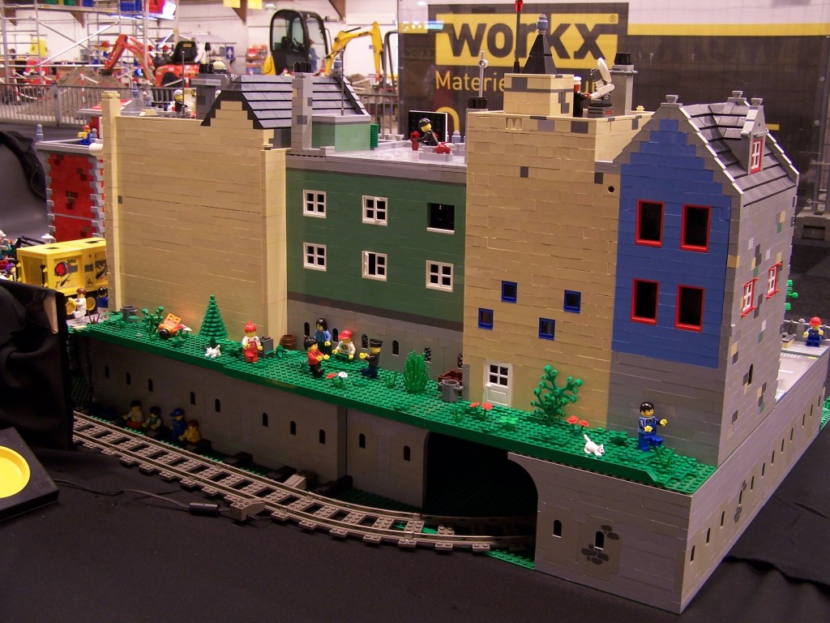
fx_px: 959
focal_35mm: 40
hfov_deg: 46.8
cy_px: 312
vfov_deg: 36.0
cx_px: 415
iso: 80
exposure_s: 1/2
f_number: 2.8
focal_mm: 6.7
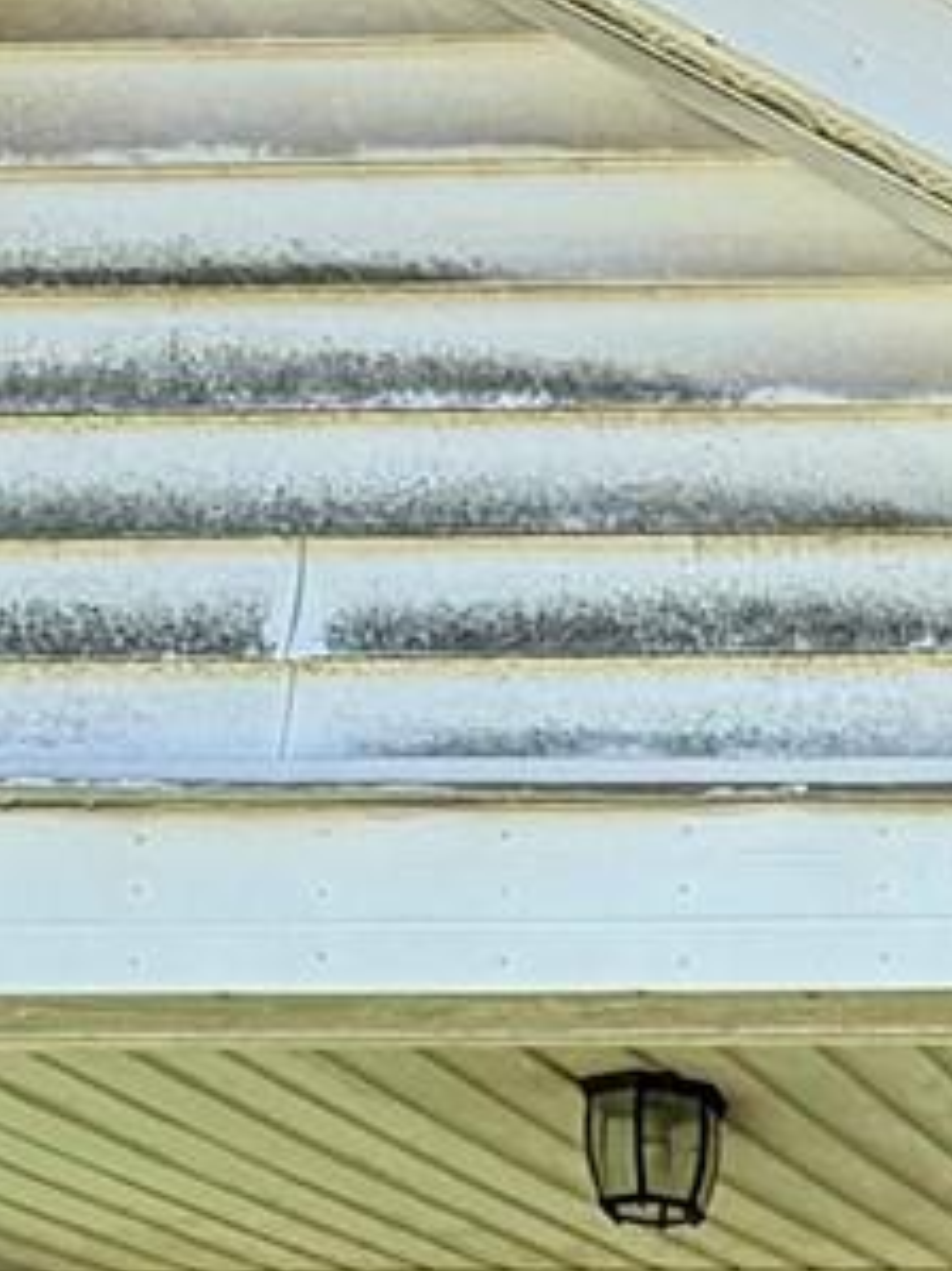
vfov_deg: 18.5
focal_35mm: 96
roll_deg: -0.3
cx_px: 2066
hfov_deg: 12.8
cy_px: 1798
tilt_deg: +4.7
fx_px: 3523
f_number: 2.2
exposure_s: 1/176
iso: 40
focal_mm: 2.22
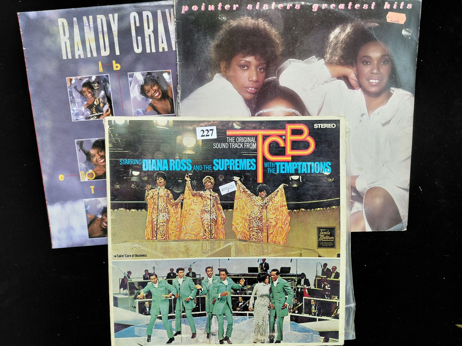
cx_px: 231
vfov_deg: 54.9
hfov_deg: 69.4
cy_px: 173
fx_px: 334
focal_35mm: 25
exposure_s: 1/60.2
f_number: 1.8
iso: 200
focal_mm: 4.69
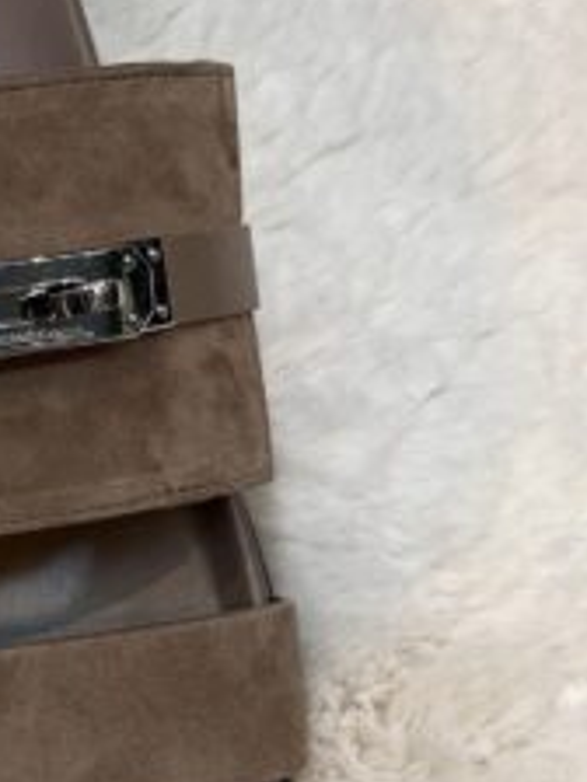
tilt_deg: -69.8
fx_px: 2103
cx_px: -339
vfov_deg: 21.0
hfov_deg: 14.6
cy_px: 482
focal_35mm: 93
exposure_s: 1/100
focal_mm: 5.96
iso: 100
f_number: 1.6
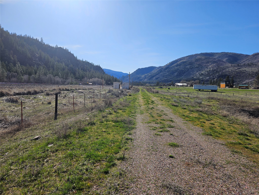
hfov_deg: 73.9
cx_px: 130
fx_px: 172
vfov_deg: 58.9
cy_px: 98
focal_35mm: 23
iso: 25
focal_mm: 5.4
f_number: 1.8
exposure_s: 1/2866
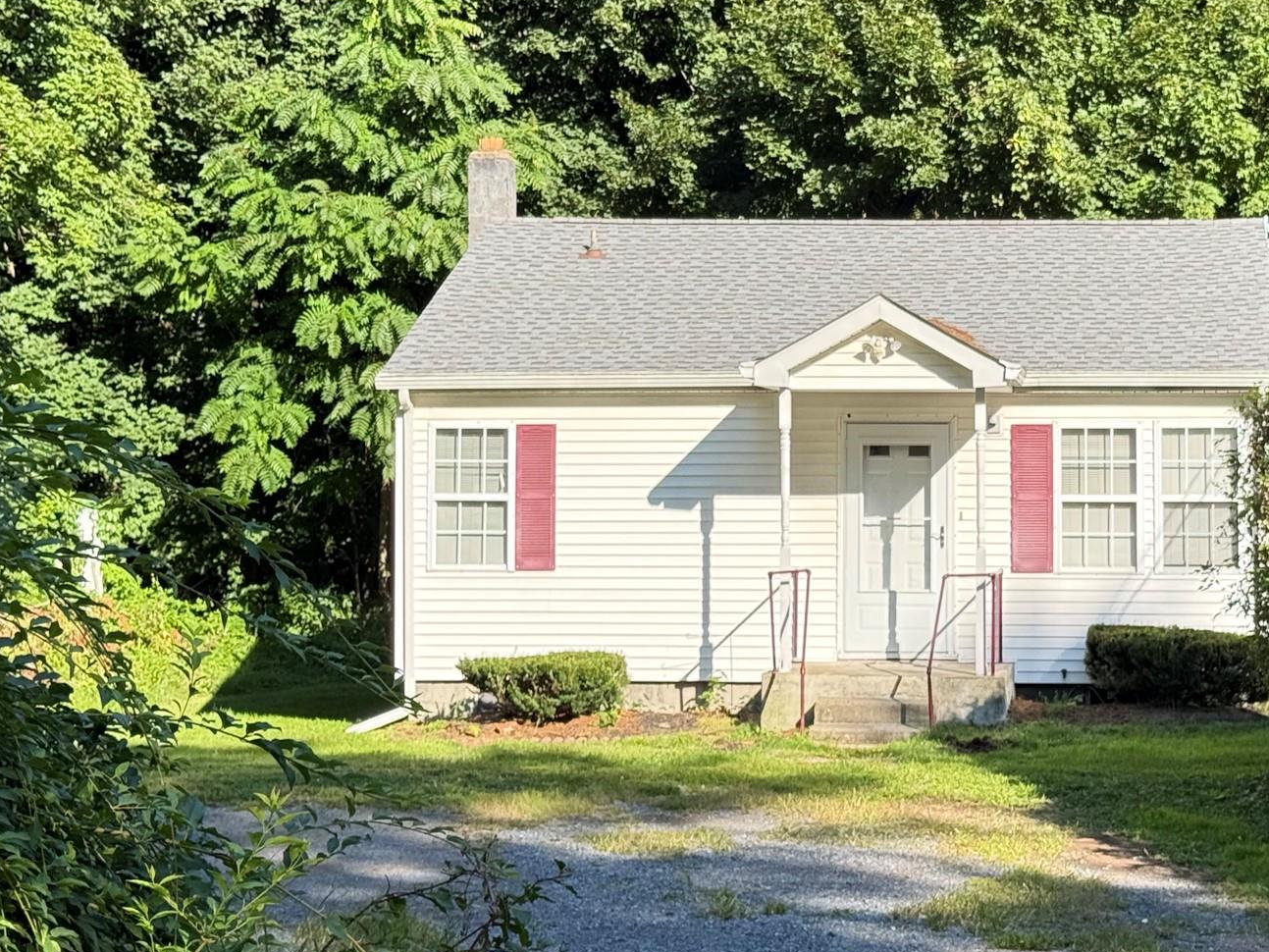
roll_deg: -0.6
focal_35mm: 76
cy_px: 338
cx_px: 909
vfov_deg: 19.3
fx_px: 2786
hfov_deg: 25.4
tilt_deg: +4.0
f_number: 1.78
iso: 80
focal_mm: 6.76
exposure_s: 1/1307
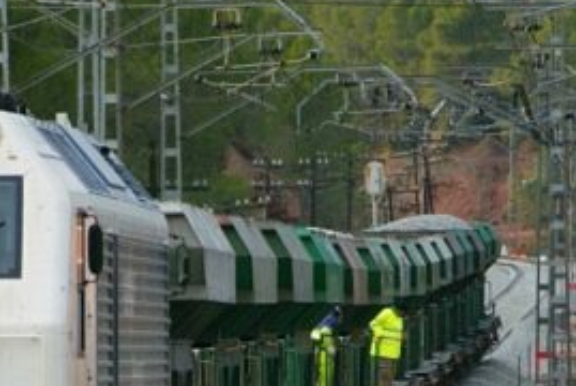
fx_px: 12413
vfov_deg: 1.8
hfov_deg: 2.7
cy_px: 370
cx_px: 227
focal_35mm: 775
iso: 400
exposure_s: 1/250
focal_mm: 200
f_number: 7.1
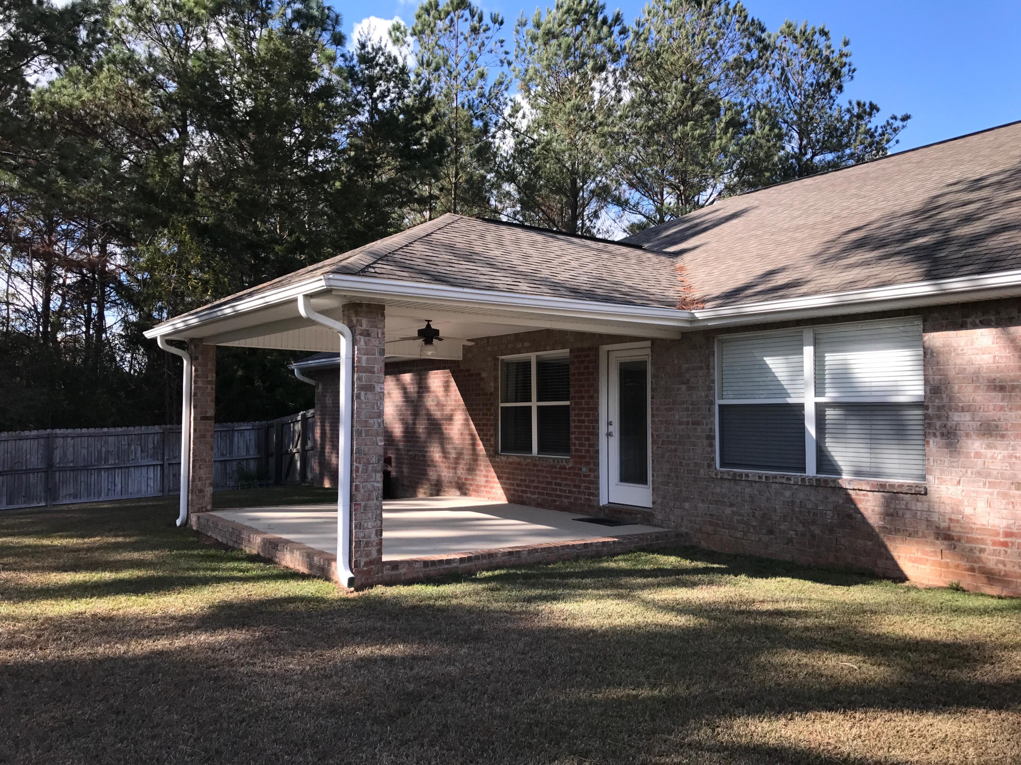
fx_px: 826
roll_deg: -0.2
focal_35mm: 28
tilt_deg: +2.2
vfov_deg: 49.7
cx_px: 510
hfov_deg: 63.4
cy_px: 382
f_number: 1.8
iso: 20
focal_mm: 3.99
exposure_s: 1/1198
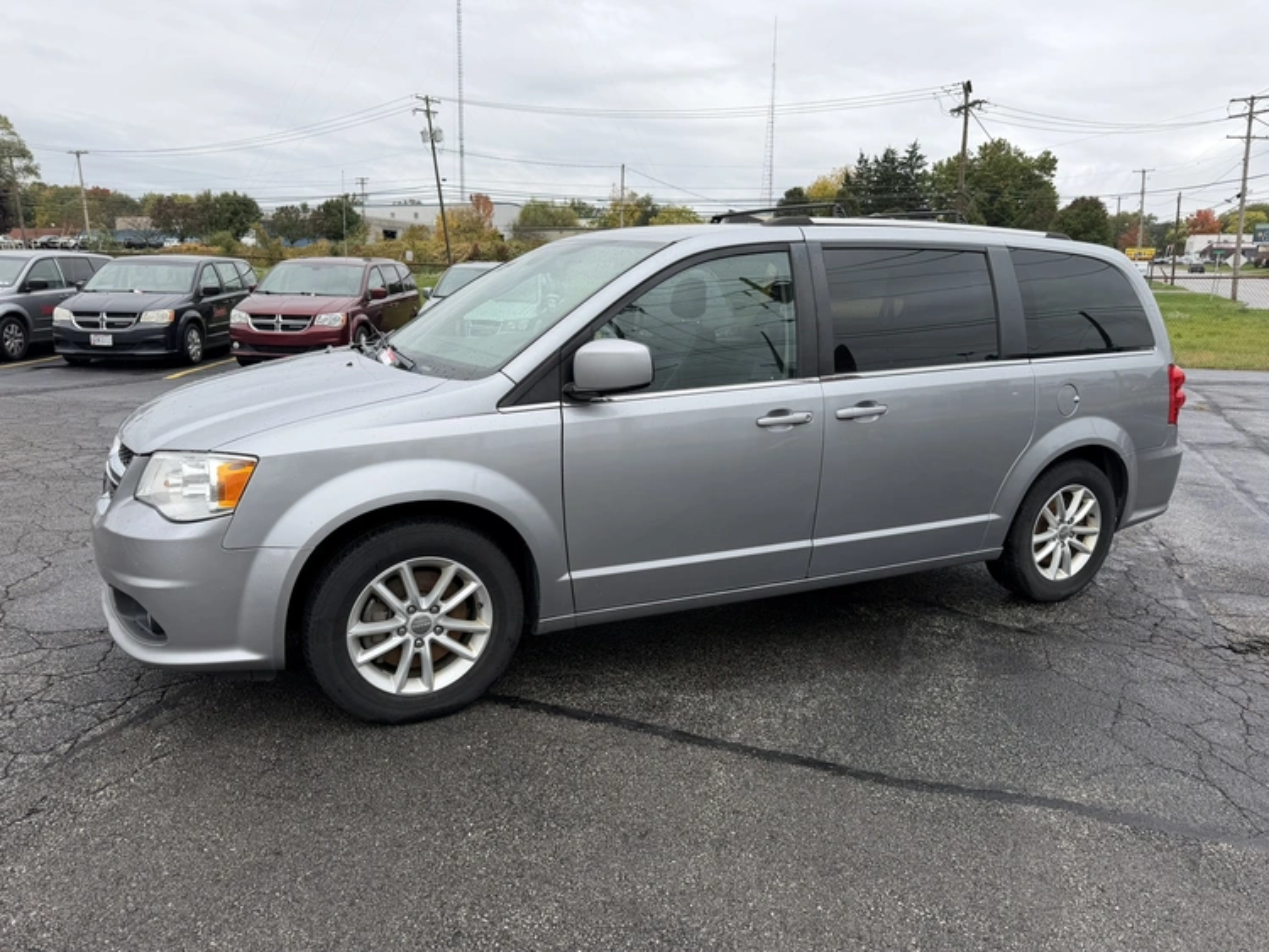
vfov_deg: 56.8
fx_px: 880
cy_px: 476
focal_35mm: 24
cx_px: 634
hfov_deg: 71.6
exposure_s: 1/1046
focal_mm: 6.76
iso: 80
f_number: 1.78
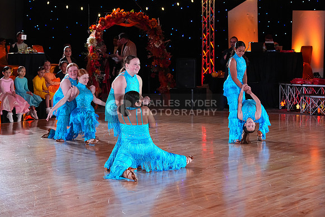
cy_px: 108
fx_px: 948
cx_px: 162
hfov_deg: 19.5
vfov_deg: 13.0
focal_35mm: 105
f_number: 5.6
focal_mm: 105
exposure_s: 1/400
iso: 5000
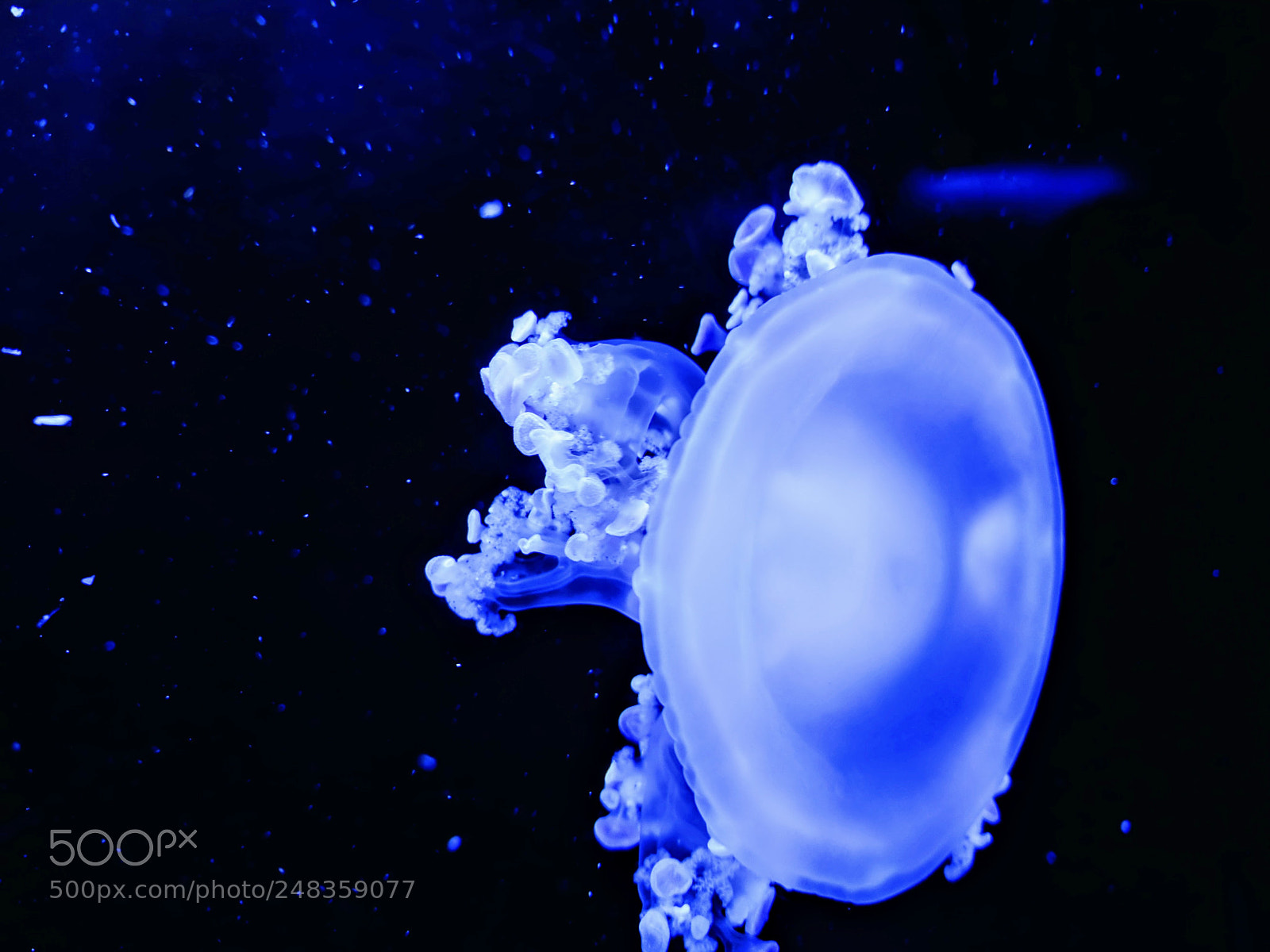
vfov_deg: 53.1
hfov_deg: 67.3
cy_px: 476
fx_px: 954
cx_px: 635
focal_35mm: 26
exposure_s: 1/120
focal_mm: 4.67
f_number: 2
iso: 67
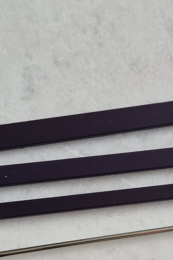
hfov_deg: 23.3
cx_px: 114
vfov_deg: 33.3
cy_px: 214
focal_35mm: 58
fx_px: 419
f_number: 1.8
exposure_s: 1/180
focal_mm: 5.4
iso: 100
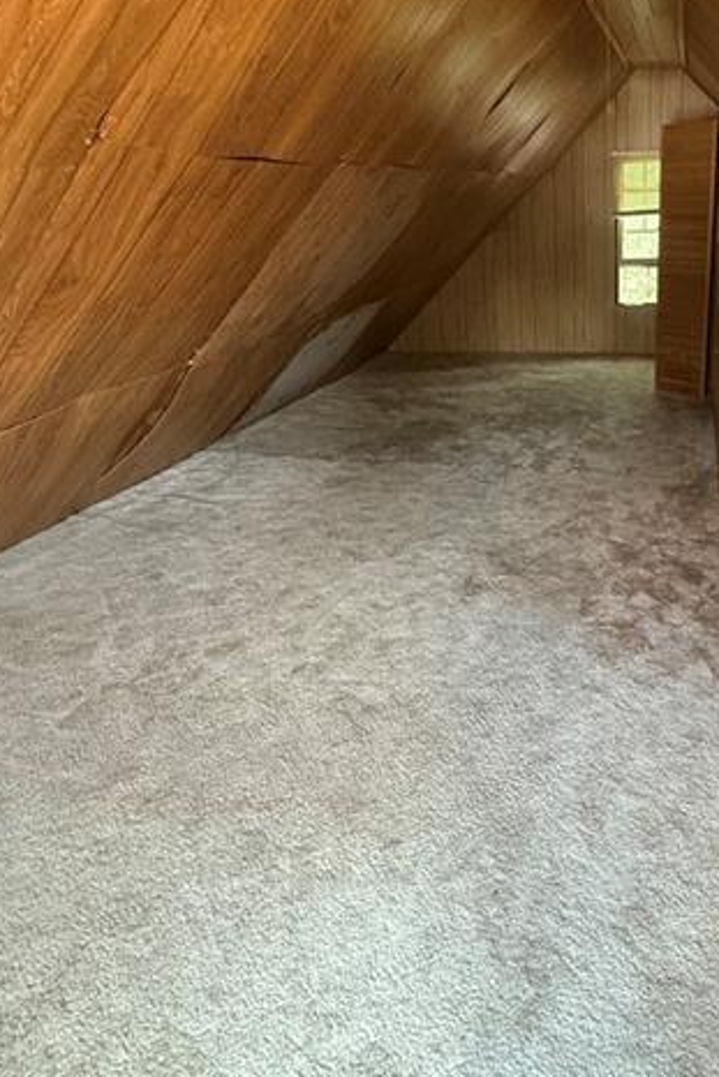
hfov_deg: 50.9
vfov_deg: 72.9
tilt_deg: -16.7
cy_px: 428
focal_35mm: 24
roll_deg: +1.5
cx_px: 541
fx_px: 718
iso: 640
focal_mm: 2.22
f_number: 2.2
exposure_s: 1/60
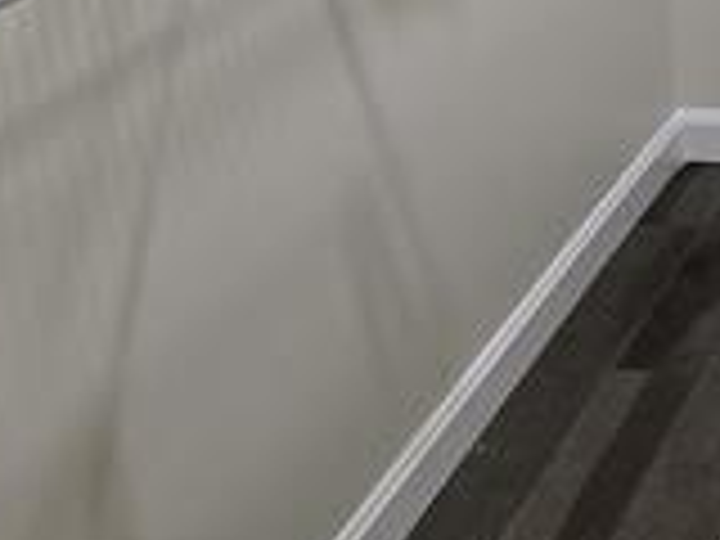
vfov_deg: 13.8
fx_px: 1914
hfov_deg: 20.0
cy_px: -508
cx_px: 868
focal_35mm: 92
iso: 400
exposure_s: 1/120
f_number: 1.7
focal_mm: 6.3
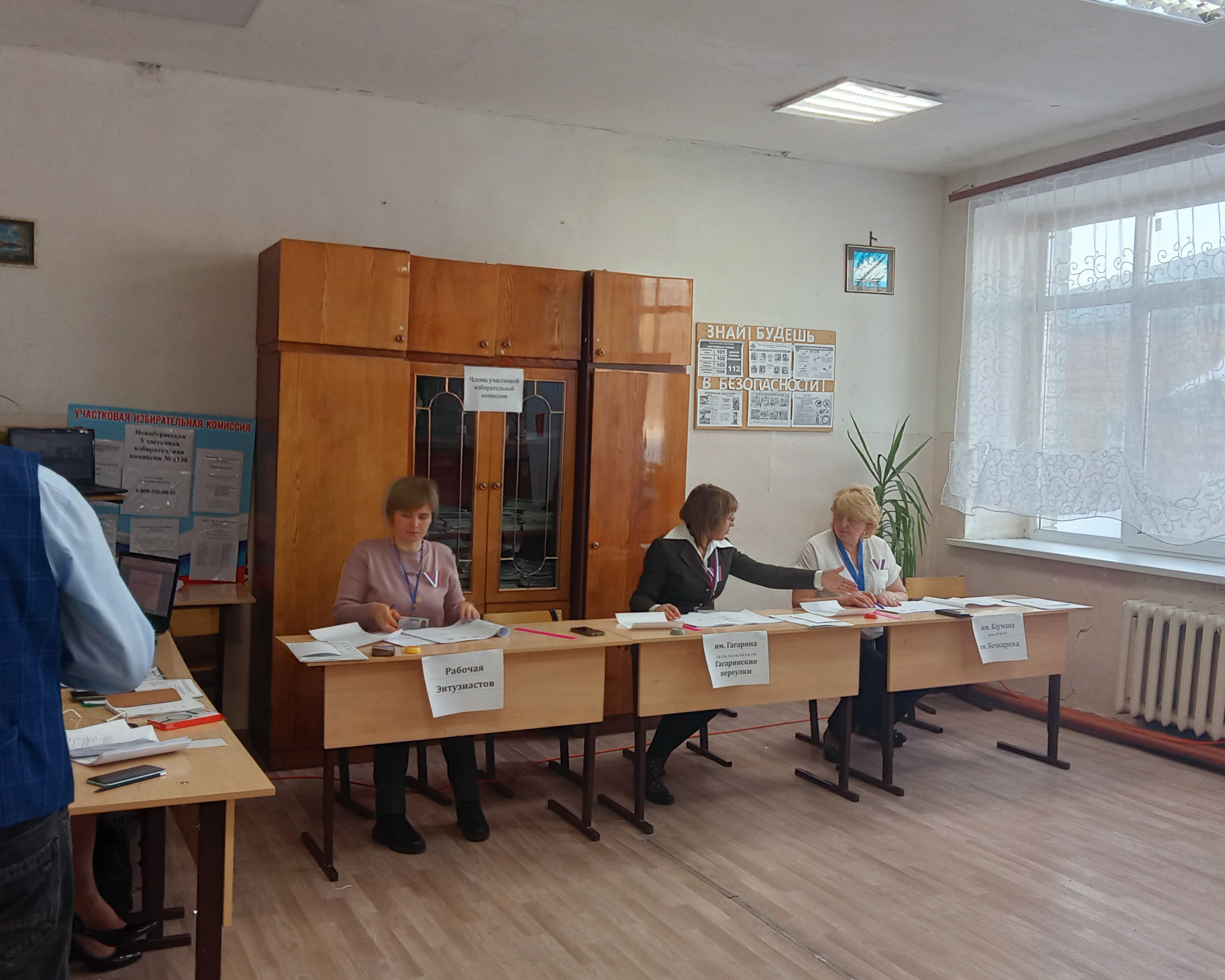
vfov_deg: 40.1
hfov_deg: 49.1
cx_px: 637
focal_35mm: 37
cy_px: 524
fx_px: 1341
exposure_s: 1/33.3
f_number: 2.2
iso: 121
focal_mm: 3.65
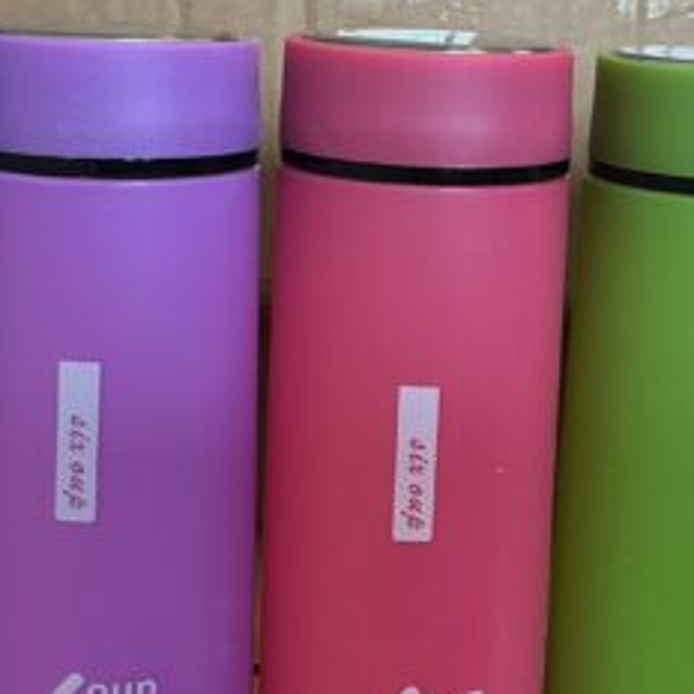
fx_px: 1338
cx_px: 440
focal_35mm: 59
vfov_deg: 29.1
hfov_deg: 28.9
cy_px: 337
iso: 40
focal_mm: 3
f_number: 1.8
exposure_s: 1/60
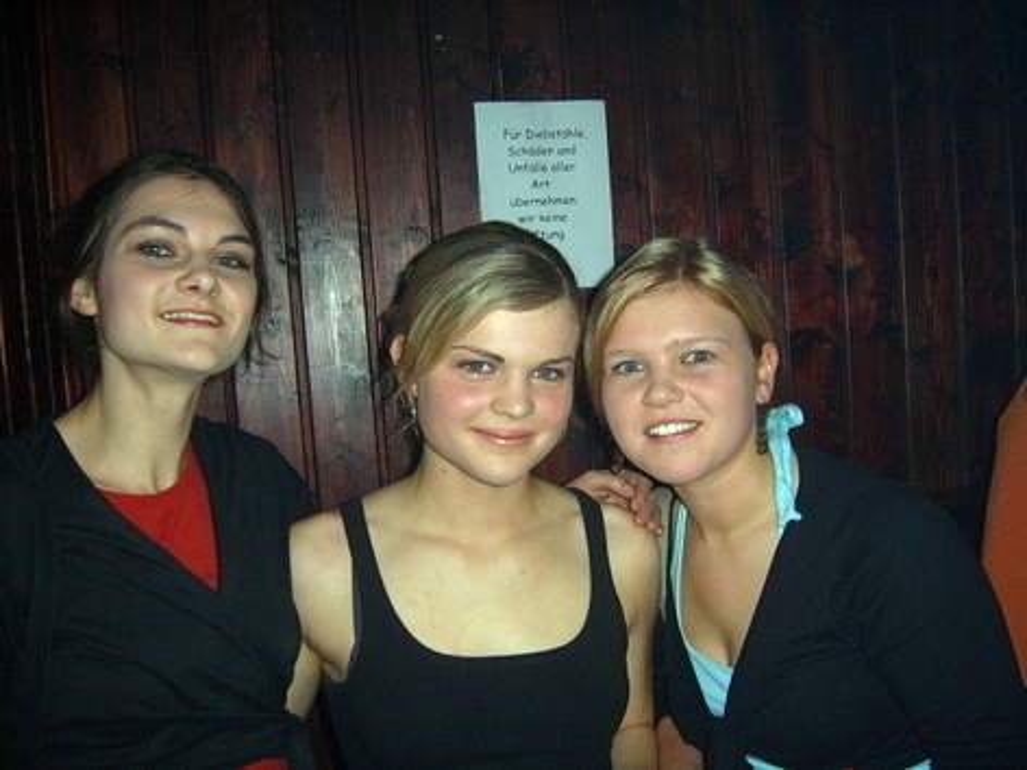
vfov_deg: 40.7
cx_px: 514
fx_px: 1038
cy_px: 385
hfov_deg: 52.6
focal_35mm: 35
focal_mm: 5.8
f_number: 2.8
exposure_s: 1/30
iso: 100
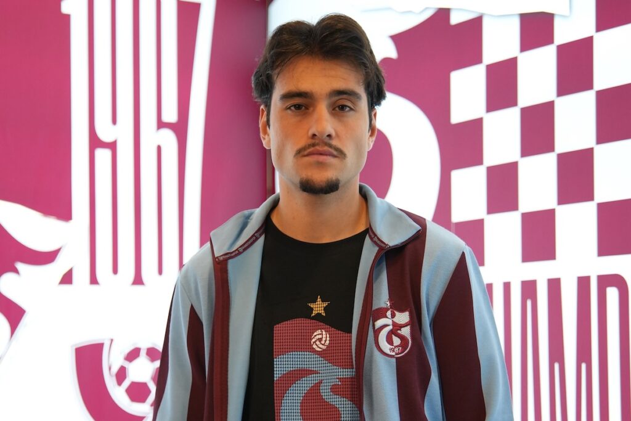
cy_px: 210
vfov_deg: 25.1
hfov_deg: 36.9
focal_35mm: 54
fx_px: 947
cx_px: 316
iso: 2000
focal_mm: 54
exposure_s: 1/500
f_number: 2.2
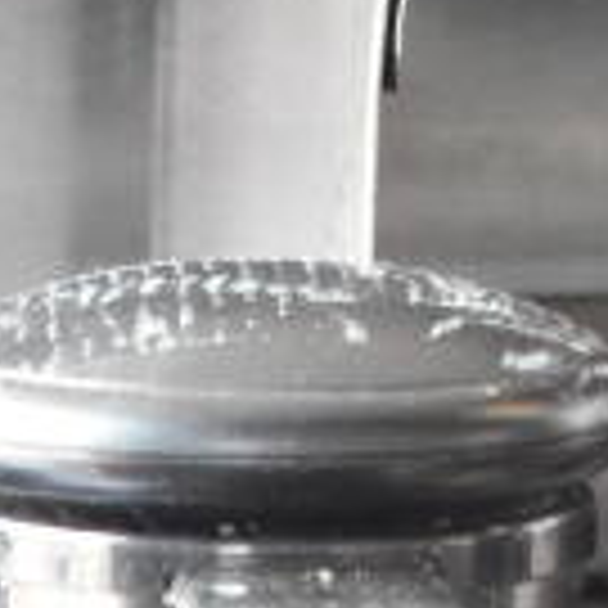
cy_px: 1919
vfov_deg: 5.0
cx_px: -374
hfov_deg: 5.3
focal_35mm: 327
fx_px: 6498
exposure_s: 1/100
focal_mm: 38
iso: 1600
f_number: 4.8
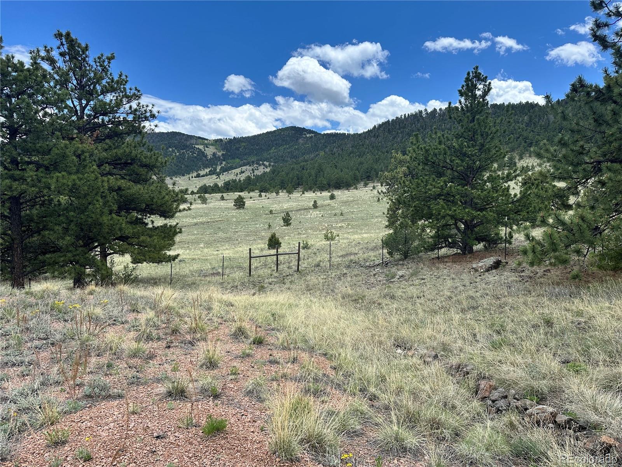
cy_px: 234
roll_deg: -0.9
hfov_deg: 71.6
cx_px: 311
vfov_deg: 56.8
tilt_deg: -4.1
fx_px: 431
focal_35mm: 24
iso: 80
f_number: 1.78
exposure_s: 1/2809
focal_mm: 6.86
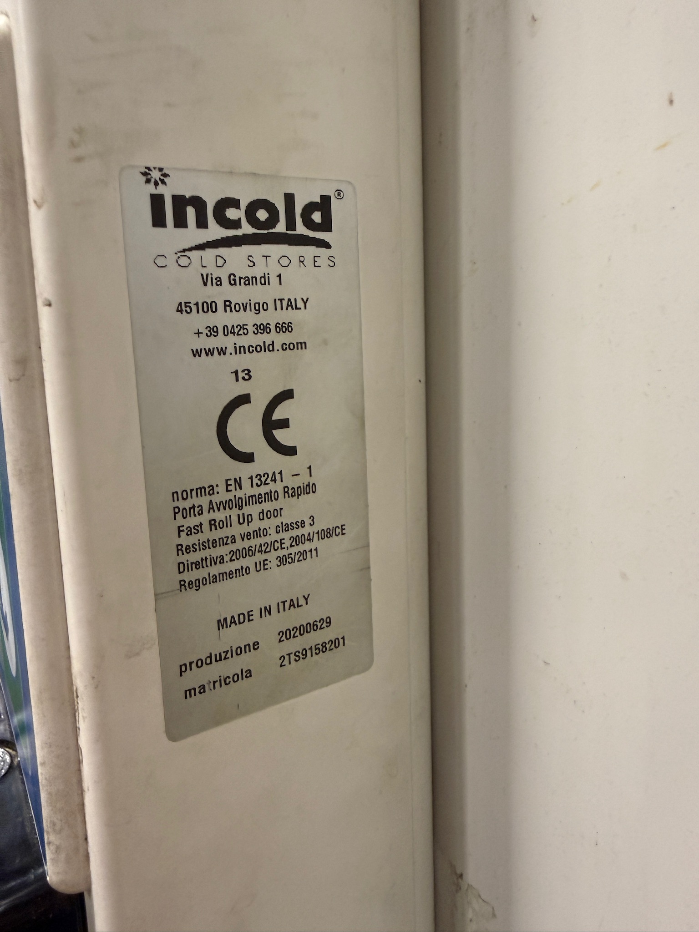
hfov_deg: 56.8
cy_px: 466
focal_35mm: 24
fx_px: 646
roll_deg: +1.1
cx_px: 350
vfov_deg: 71.6
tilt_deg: -7.8
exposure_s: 1/50
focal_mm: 2.22
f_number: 2.2
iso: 320
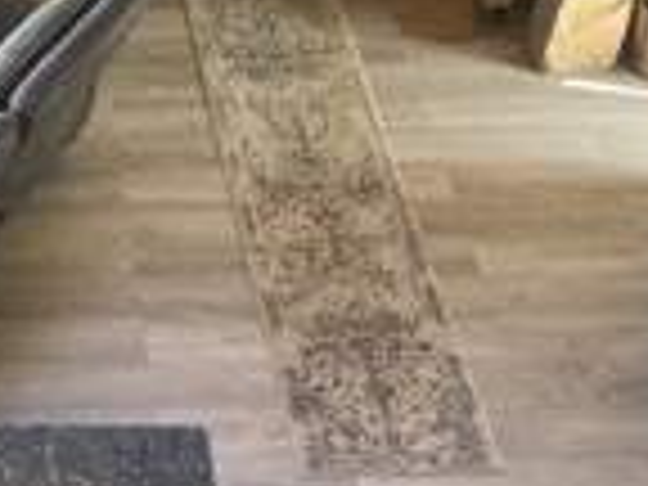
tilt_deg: -44.9
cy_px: 112
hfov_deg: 23.5
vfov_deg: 18.8
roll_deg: +1.7
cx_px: -68
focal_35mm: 78
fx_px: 1460
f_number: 1.8
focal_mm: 3.99
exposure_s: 1/59
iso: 320
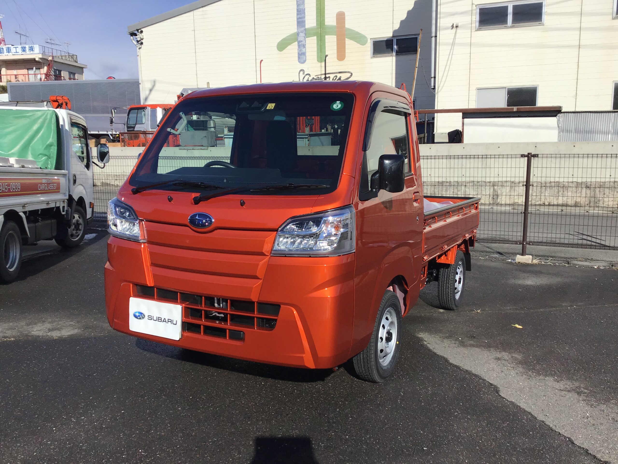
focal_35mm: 31
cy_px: 232
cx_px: 309
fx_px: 553
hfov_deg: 58.4
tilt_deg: -9.5
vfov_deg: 45.4
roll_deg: +3.2
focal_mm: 3.3
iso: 25
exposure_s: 1/2092
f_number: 2.4
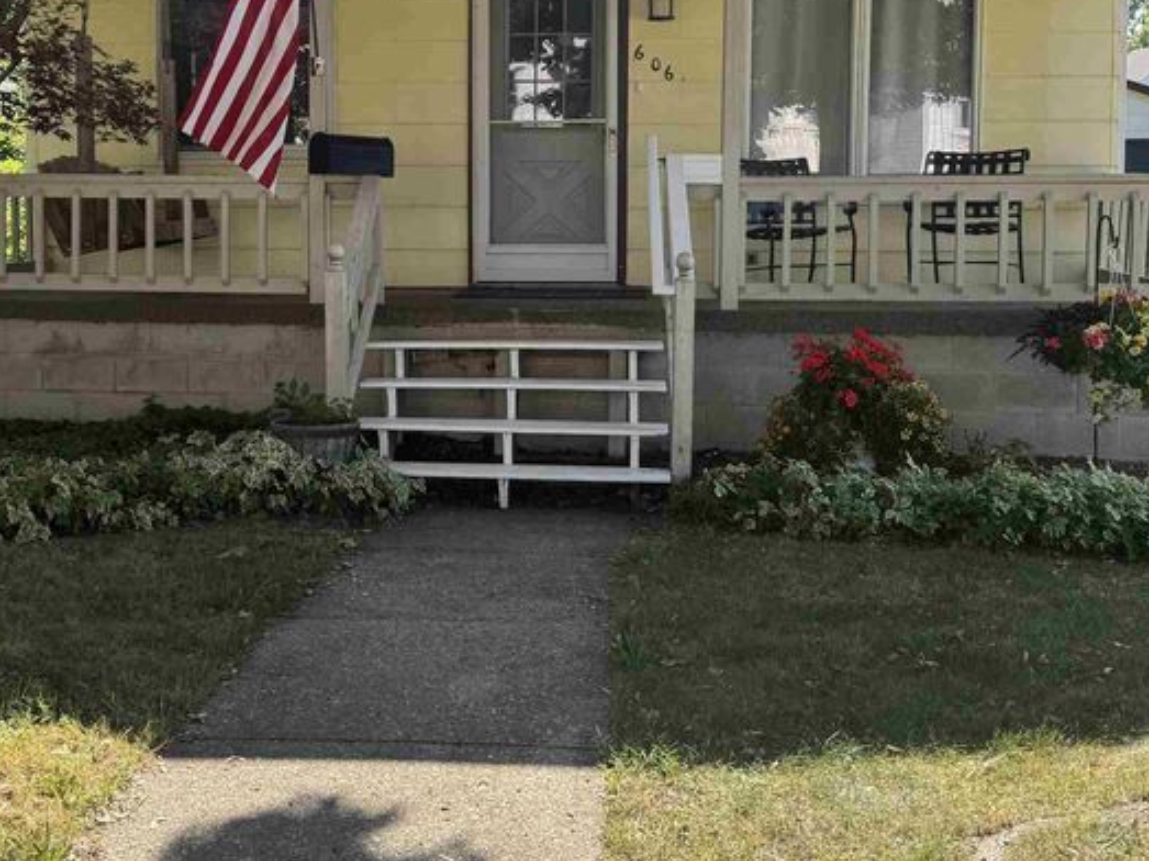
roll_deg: +0.0
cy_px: 248
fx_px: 1560
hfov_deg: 40.2
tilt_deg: -3.4
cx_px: 433
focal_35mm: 47
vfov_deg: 30.5
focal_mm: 6.76
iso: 80
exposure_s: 1/707
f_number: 1.78
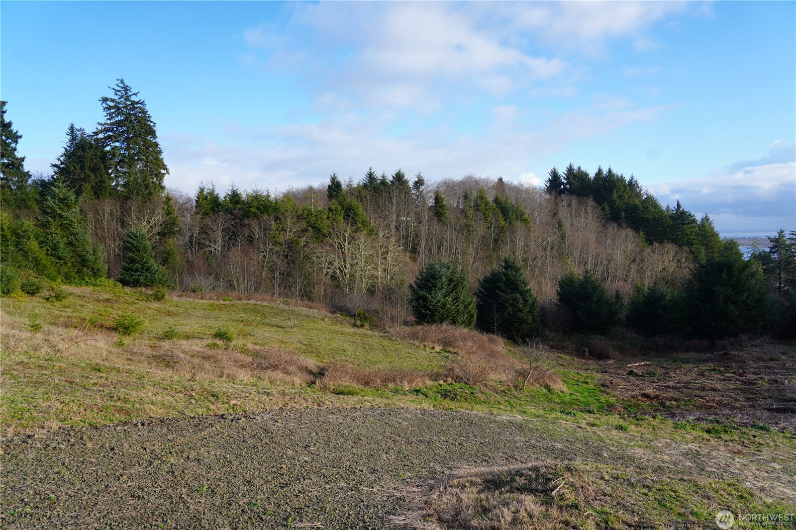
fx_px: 531
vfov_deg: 53.1
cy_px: 265
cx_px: 398
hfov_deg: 73.8
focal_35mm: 24
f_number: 5
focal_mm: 24
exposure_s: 1/200
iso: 100
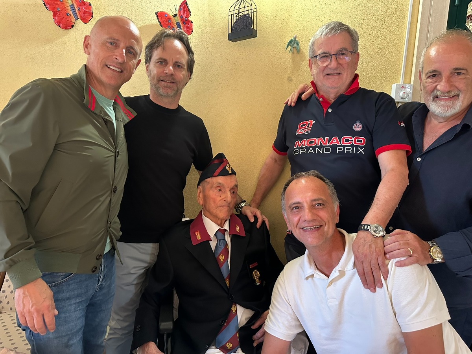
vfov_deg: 56.8
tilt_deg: -9.1
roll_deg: -4.1
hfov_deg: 71.6
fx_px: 327
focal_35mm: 24
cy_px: 177
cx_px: 236
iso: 640
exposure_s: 1/50
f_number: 1.78
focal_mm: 6.86
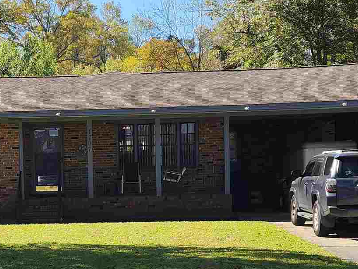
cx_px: 57
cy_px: 208
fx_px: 900
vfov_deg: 16.9
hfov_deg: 22.1
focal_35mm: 87
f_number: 1.8
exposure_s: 1/655
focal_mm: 6.4
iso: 12
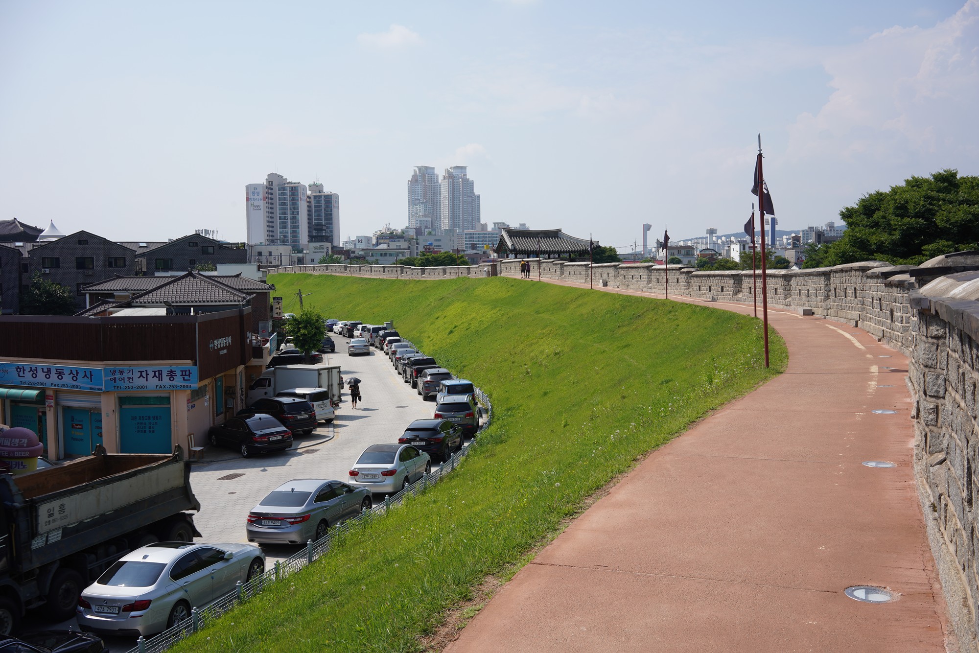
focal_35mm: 35
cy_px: 326
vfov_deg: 37.9
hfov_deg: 54.4
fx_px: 952
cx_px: 490
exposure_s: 1/125
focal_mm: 35
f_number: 13
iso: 100
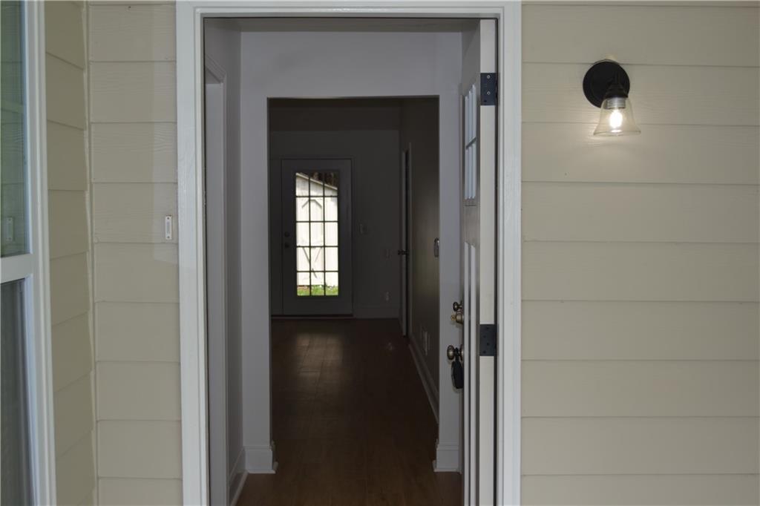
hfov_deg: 45.0
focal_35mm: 44
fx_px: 918
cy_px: 253
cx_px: 380
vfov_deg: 30.8
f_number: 4.5
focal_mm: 29
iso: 100
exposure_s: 1/200
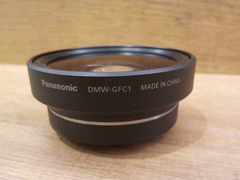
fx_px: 208
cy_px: 90
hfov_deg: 60.0
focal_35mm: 30
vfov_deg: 46.8
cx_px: 120
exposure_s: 1/30
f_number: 3.3
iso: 160
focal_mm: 4.1
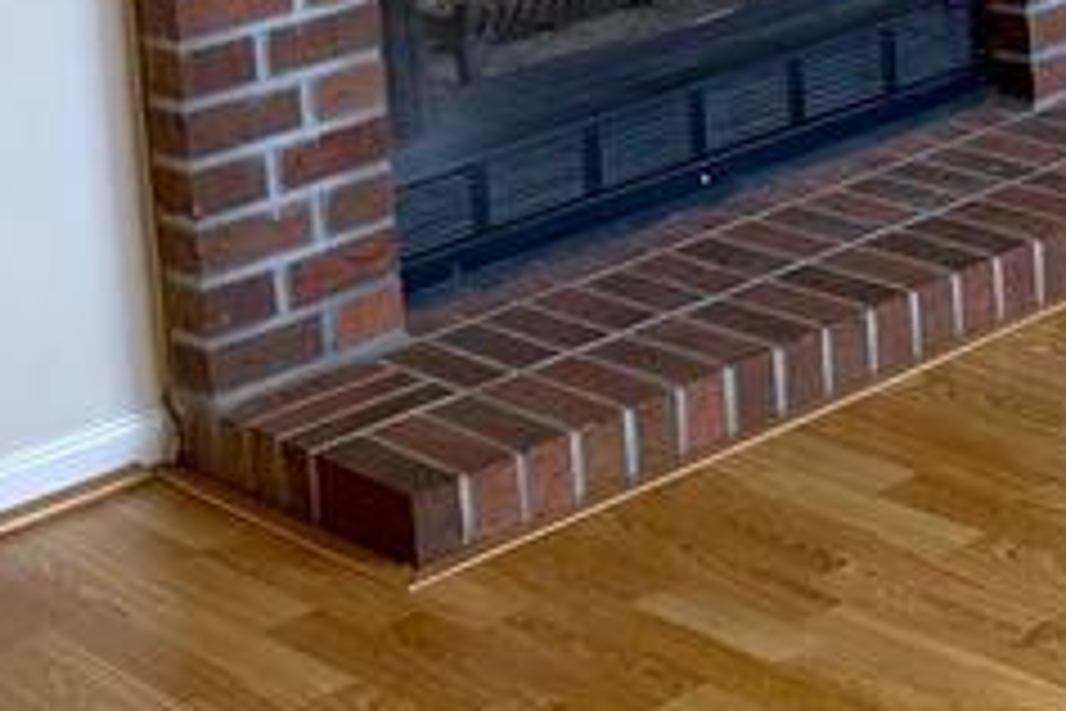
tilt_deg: -5.8
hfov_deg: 17.8
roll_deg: +3.3
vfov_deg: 11.9
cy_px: -500
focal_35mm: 108
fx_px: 3198
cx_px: 1345
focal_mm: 6.76
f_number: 1.78
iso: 160
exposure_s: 1/120
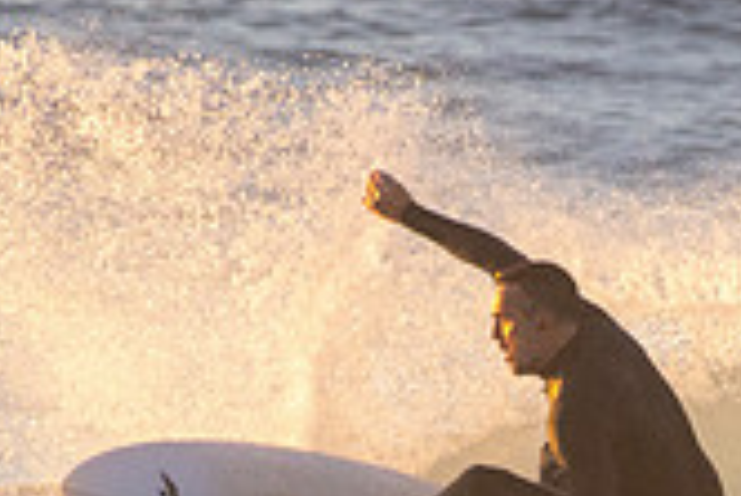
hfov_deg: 0.8
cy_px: 695
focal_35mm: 2623
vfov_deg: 0.5
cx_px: 620
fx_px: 54036
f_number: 5.6
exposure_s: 1/1600
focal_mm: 500
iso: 1400
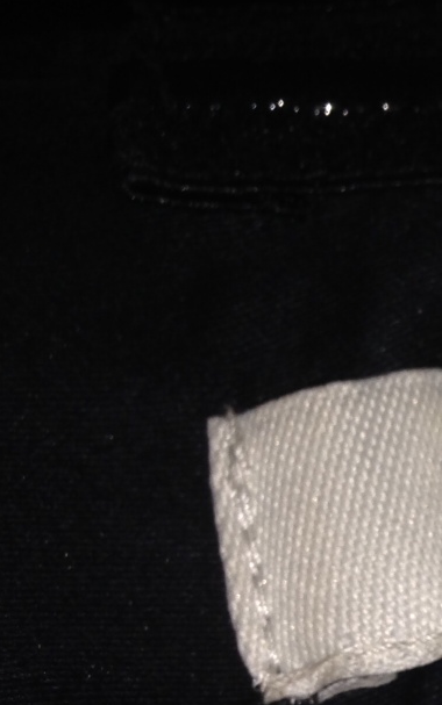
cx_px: 870
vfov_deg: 21.3
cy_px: 697
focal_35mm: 94
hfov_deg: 12.4
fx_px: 1810
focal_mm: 4.12
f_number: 2.4
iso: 50
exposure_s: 1/512
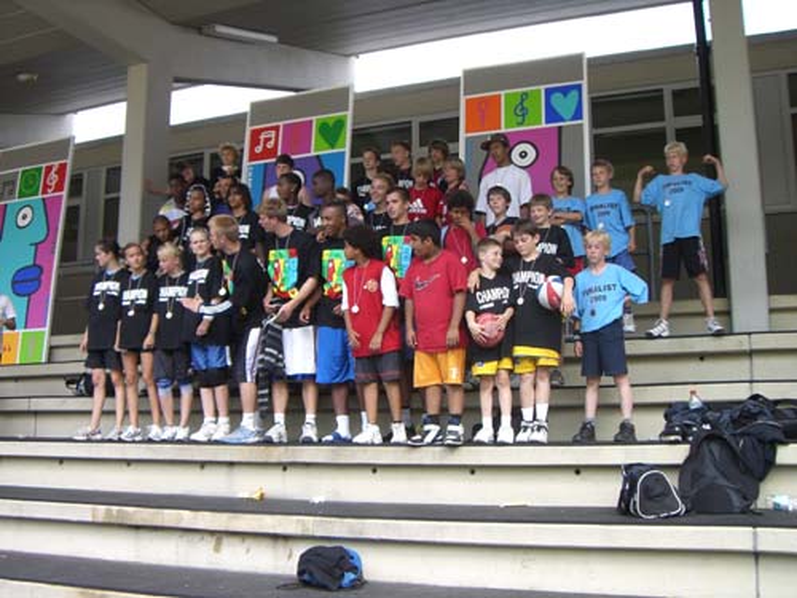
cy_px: 299
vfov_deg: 37.7
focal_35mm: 38
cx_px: 398
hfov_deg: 49.0
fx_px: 875
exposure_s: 1/200
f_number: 2.7
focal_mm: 6.2
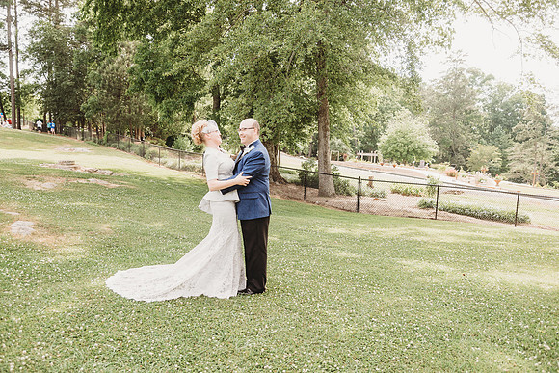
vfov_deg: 46.4
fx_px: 435
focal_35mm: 28
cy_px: 186
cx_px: 280
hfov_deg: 65.5
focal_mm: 28
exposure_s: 1/320
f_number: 4
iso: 200
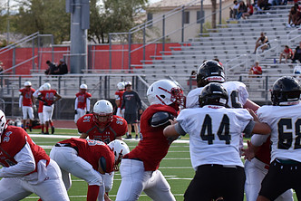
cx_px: 97
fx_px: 2192
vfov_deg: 5.3
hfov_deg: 7.8
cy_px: 110
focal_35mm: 262
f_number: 5.6
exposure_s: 1/4000
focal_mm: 150
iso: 900
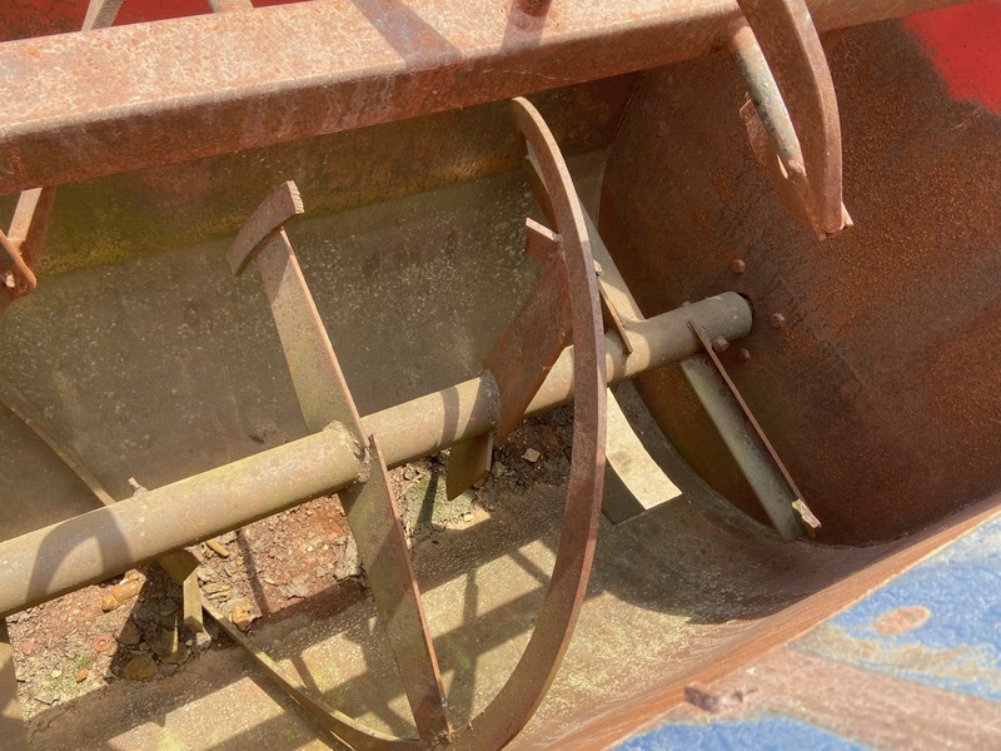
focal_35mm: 26
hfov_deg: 67.3
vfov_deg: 53.1
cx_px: 500
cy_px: 376
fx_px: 752
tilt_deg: -58.6
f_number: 1.8
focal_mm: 4.25
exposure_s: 1/582
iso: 32
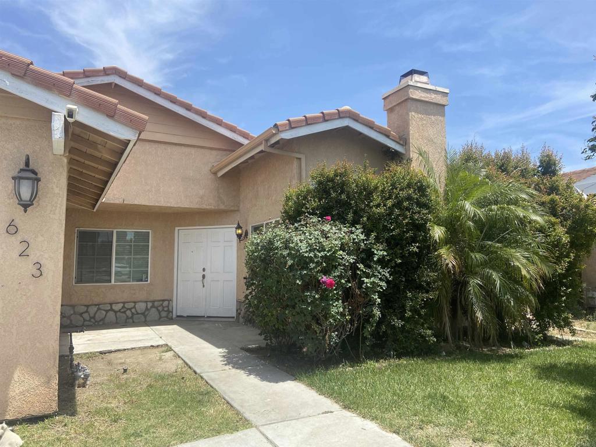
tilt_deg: +7.2
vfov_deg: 53.1
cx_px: 298
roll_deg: +1.2
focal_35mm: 26
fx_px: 448
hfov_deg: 67.3
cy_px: 224
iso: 32
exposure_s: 1/2066
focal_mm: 4.25
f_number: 1.8
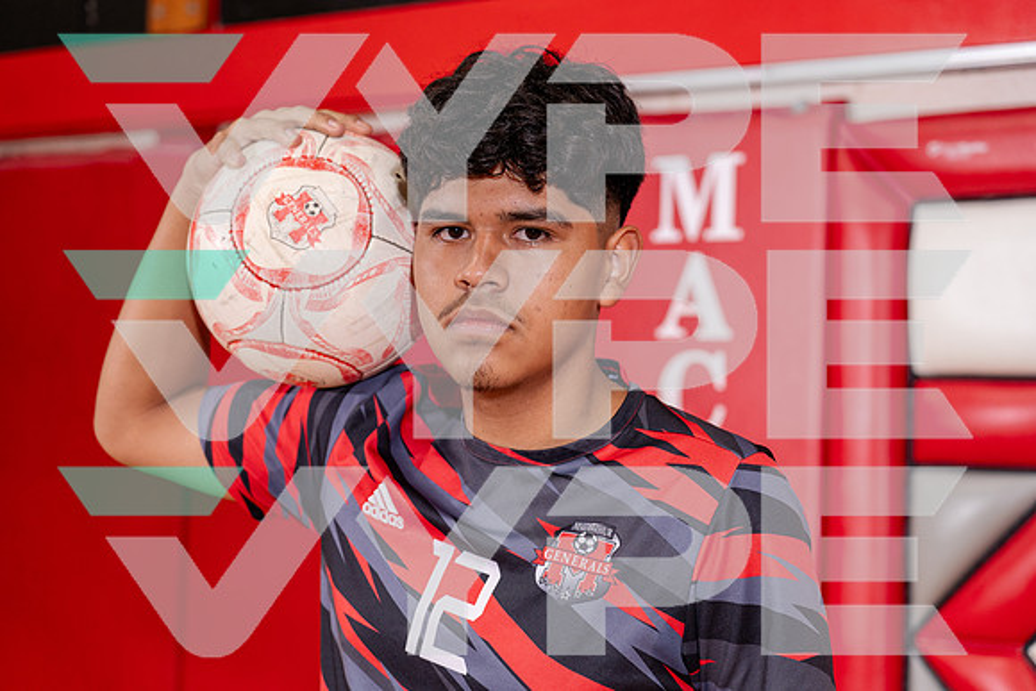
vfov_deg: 19.5
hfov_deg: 28.8
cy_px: 346
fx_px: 2015
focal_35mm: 70
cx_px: 518
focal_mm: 70
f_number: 4
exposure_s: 1/250
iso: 1000
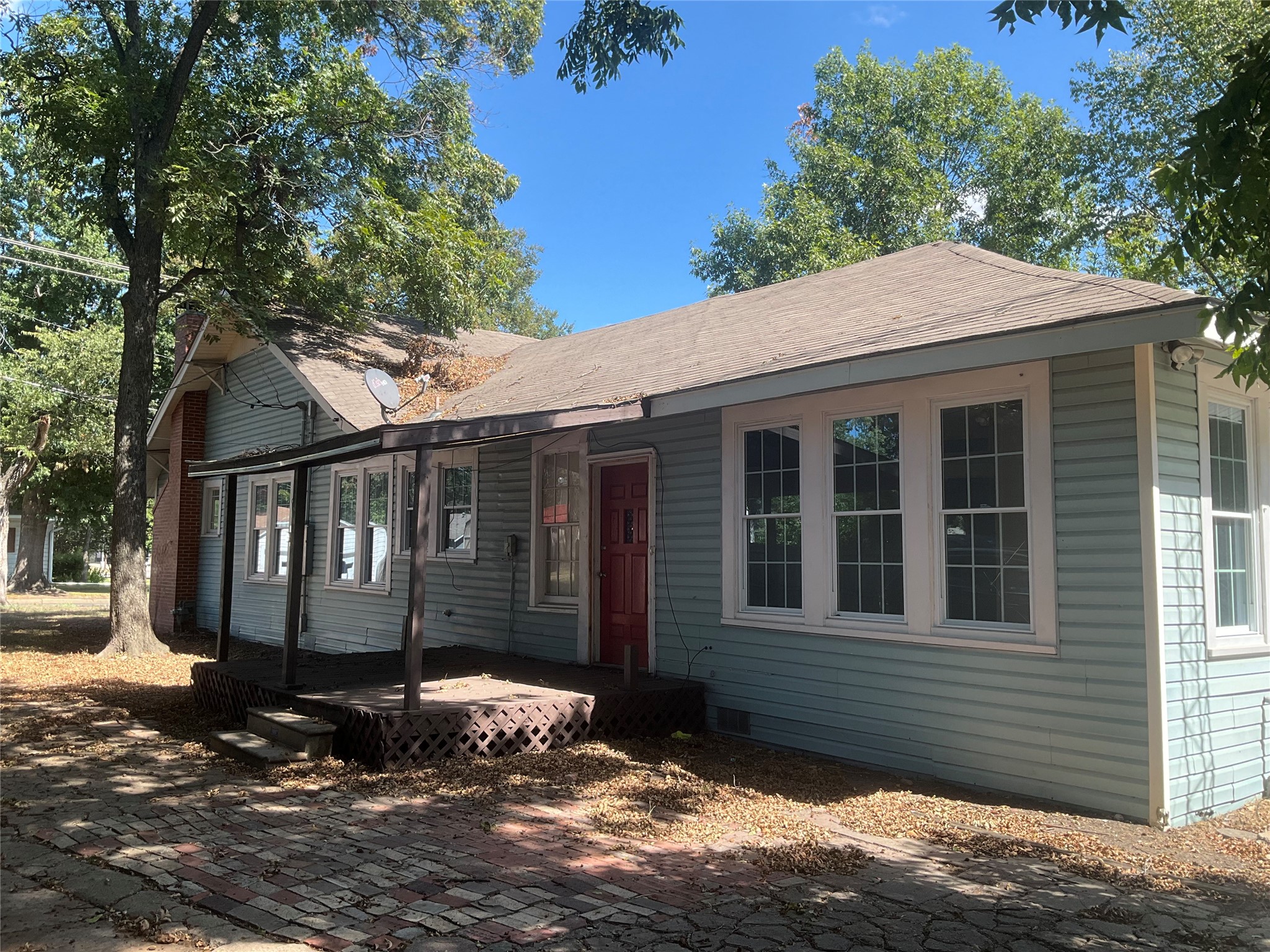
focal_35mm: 29
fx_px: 1064
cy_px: 476
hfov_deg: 61.7
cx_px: 635
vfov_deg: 48.2
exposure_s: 1/509
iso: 25
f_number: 1.8
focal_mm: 3
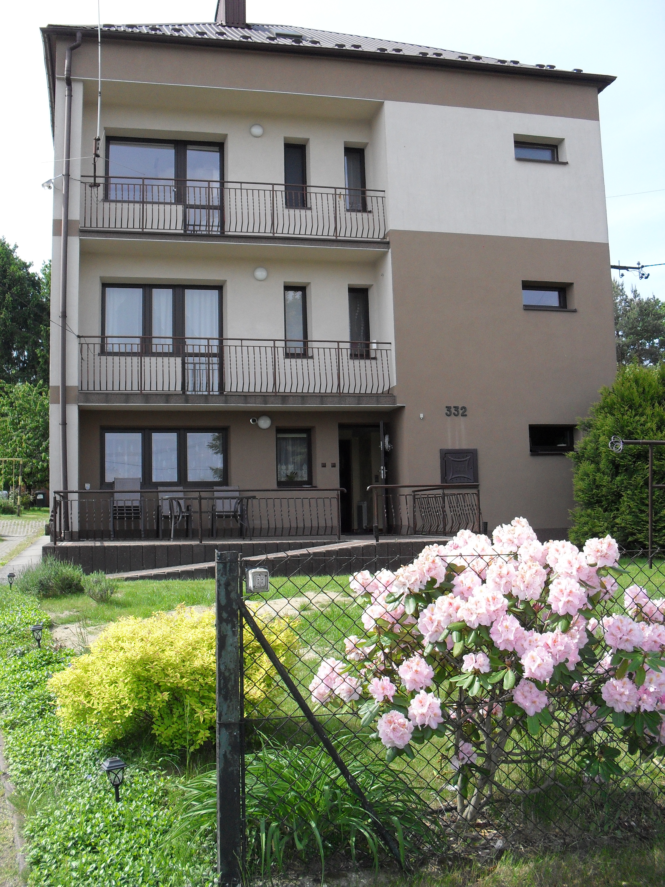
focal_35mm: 35
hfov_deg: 40.7
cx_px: 332
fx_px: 897
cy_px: 444
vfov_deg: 52.6
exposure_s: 1/750
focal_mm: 6.3
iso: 120
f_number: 3.2
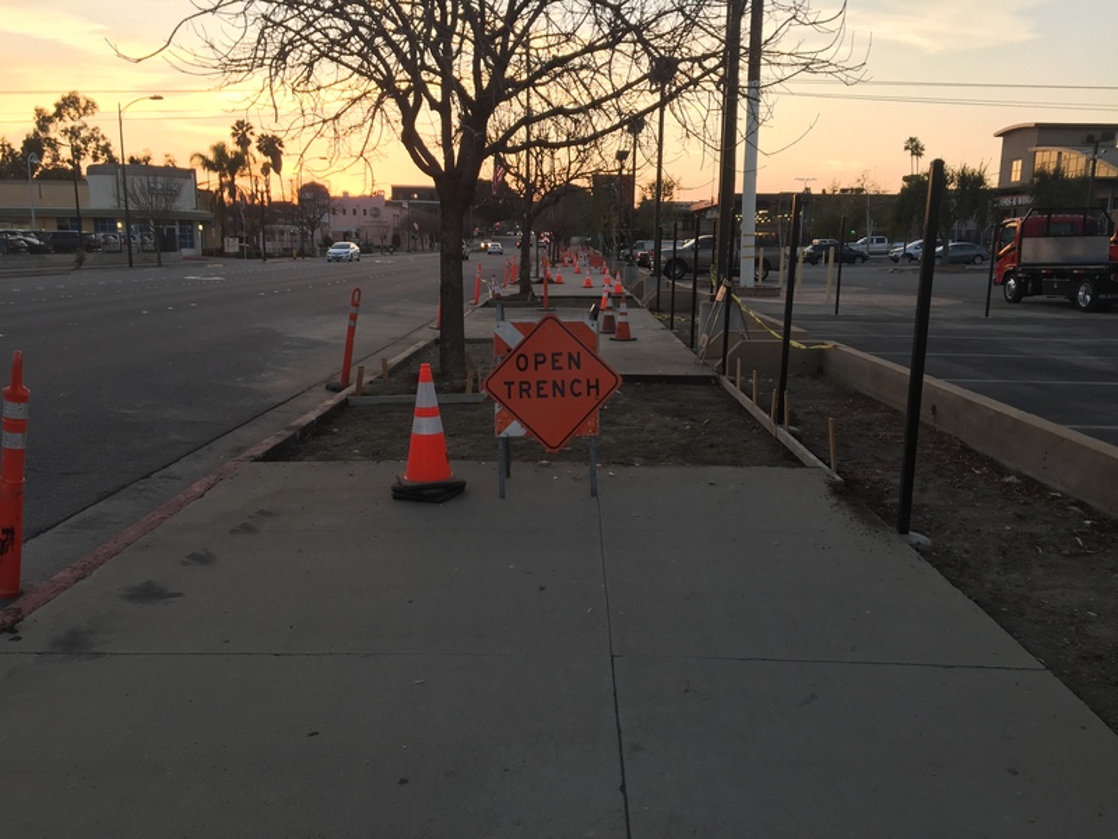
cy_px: 420
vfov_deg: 48.2
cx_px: 559
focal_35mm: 29
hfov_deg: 61.7
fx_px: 937
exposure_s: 1/120
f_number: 2.2
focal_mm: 4.15
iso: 32
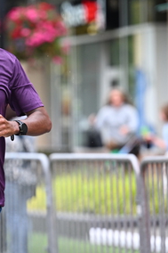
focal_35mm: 281
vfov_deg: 7.3
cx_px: 22
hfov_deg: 4.9
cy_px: 136
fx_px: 1969
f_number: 2.8
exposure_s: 1/1250
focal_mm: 145
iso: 1250
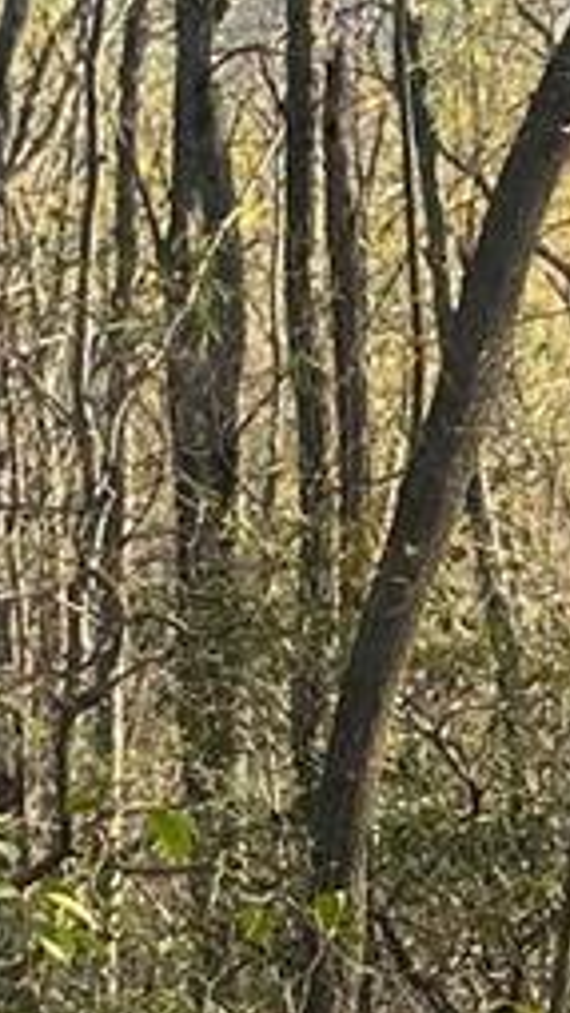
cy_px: 303
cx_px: 287
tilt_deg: -5.2
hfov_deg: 7.1
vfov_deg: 12.6
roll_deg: +0.7
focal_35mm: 171
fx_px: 4592
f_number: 1.5
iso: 50
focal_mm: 5.7
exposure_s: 1/887
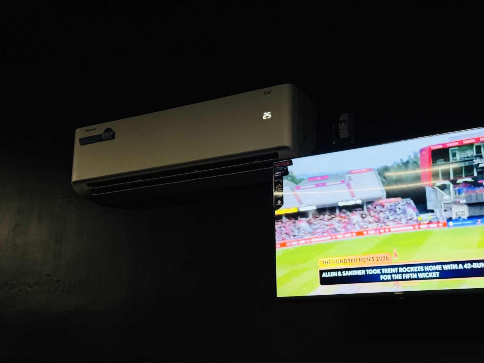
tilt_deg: +18.0
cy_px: 182
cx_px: 242
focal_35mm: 48
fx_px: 671
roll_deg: -0.6
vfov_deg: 30.3
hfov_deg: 39.7
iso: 100
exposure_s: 1/65
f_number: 1.78
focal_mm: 6.76
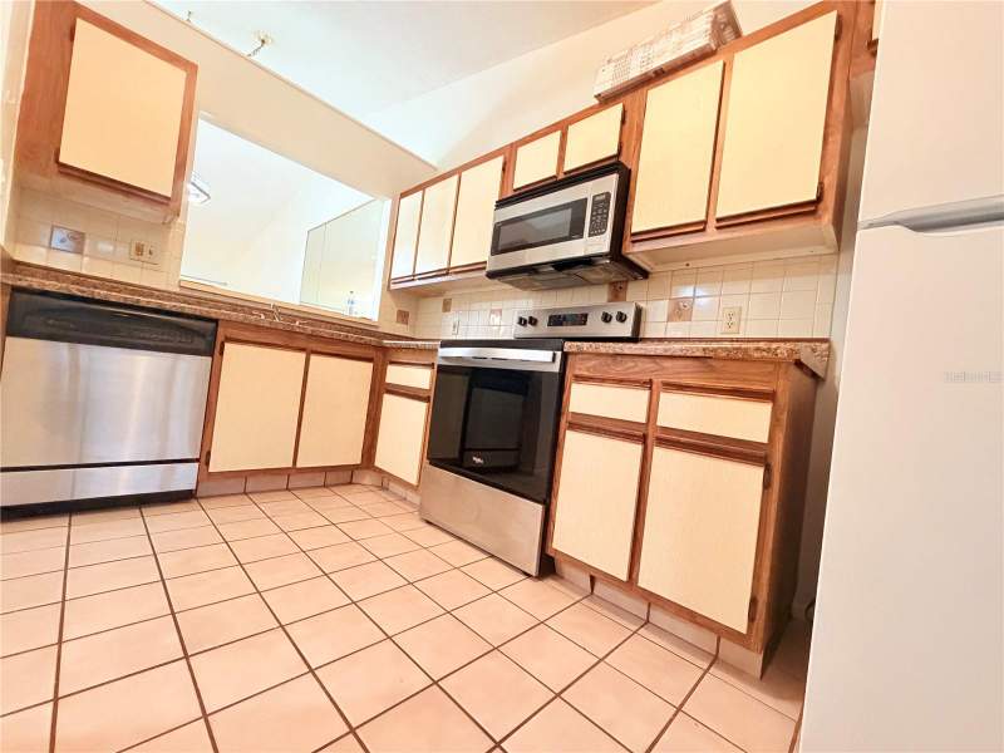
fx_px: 406
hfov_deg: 102.1
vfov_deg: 85.7
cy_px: 376
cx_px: 502
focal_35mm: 14
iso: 800
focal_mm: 2.22
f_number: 2.2
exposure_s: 1/60
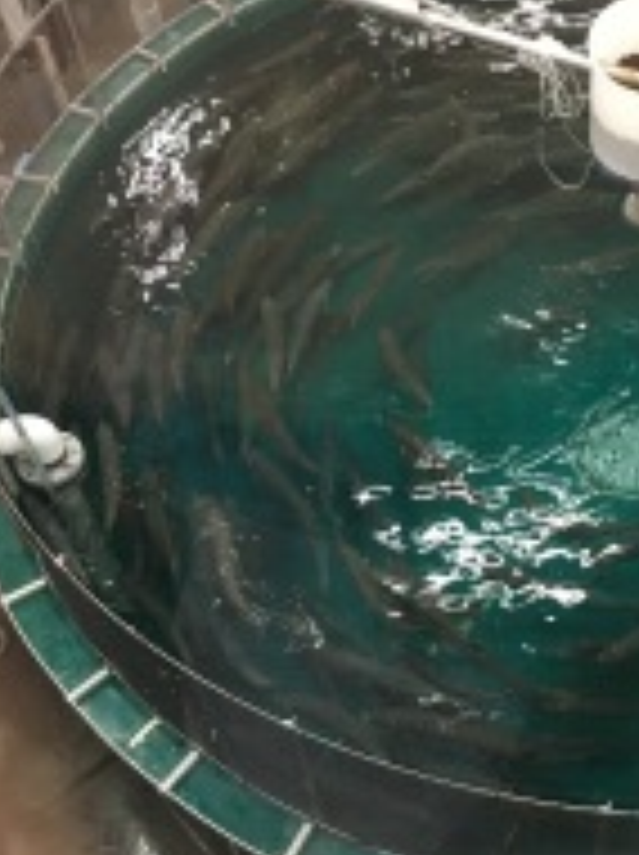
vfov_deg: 34.4
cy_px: 432
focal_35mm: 56
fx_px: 1381
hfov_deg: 25.7
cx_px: 490
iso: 200
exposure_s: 1/15
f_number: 2.2
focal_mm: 4.15
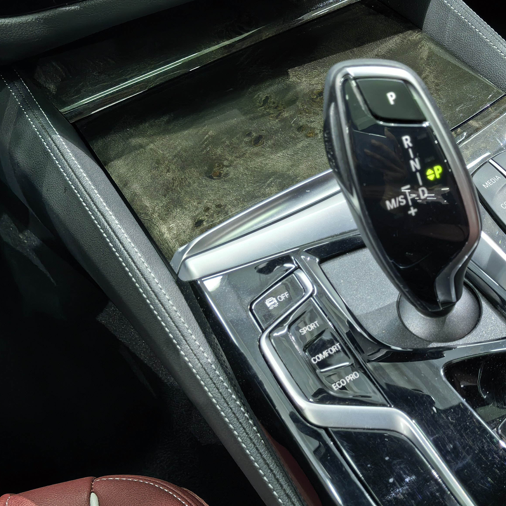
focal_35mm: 42
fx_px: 695
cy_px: 288
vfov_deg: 39.9
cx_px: 390
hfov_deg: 38.8
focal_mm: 5.52
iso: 320
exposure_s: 1/33.3
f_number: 1.9
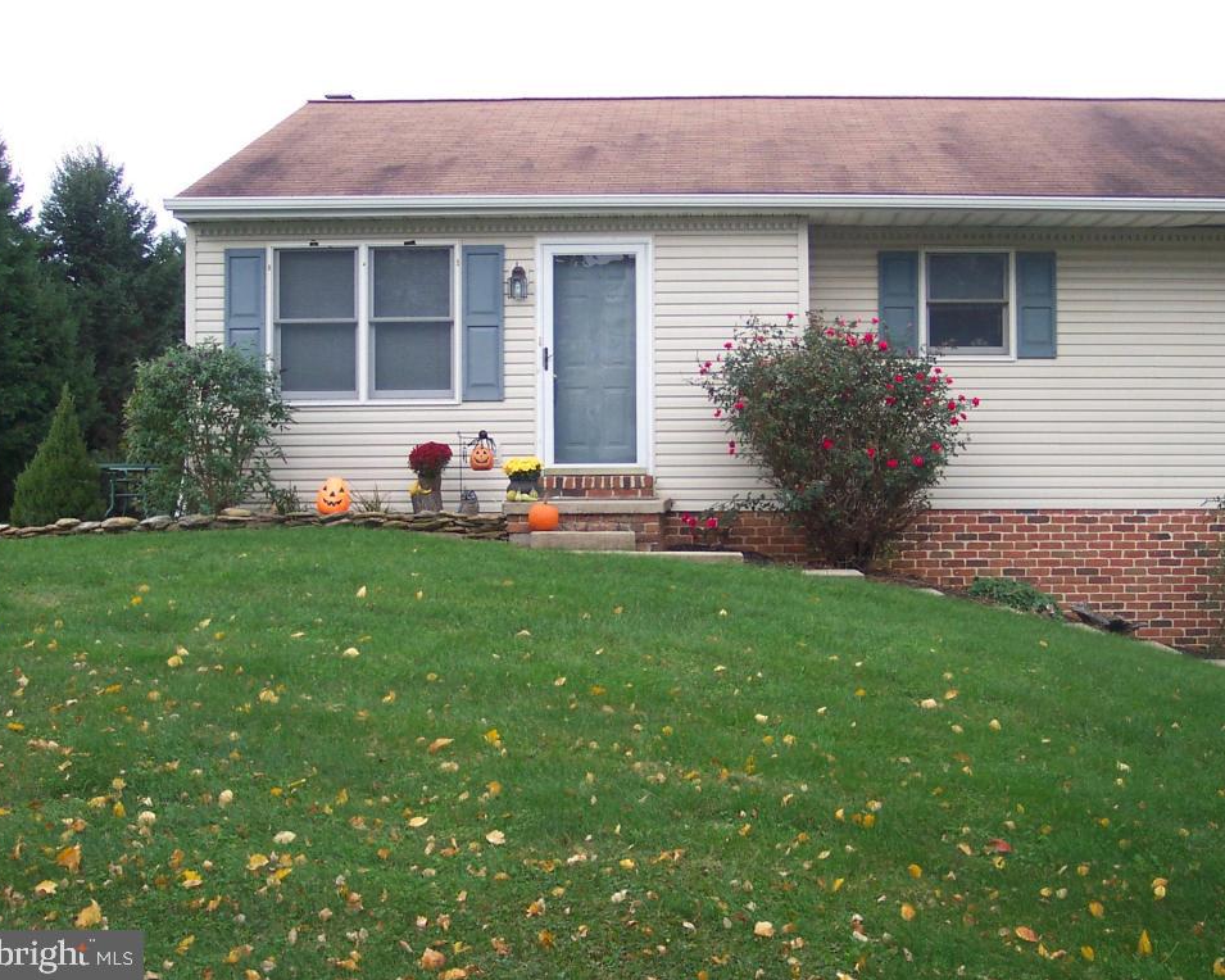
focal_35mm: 43
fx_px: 1559
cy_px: 490
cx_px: 722
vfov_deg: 34.9
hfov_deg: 42.7
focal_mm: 8
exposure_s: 1/500
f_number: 2.8
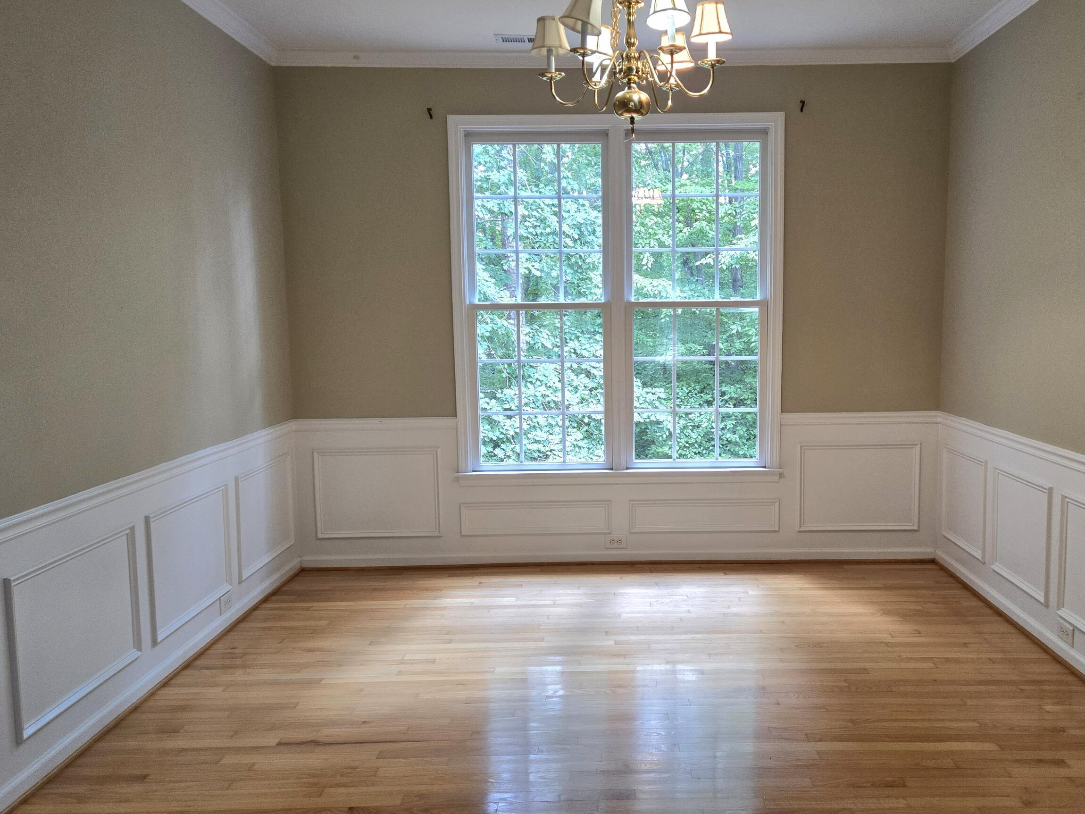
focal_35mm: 30
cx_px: 617
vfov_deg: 46.8
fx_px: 940
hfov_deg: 59.7
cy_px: 421
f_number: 1.8
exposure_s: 1/120
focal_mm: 5.4
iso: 250
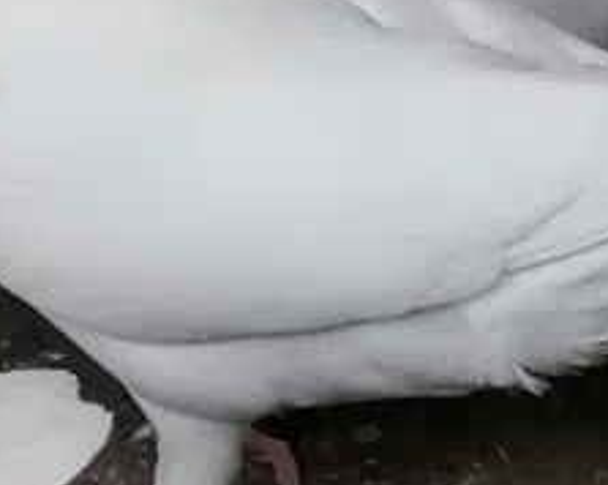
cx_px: -120
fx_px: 5160
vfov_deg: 5.3
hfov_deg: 6.7
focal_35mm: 287
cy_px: -554
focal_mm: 5.3
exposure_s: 1/120
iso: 200
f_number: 1.8
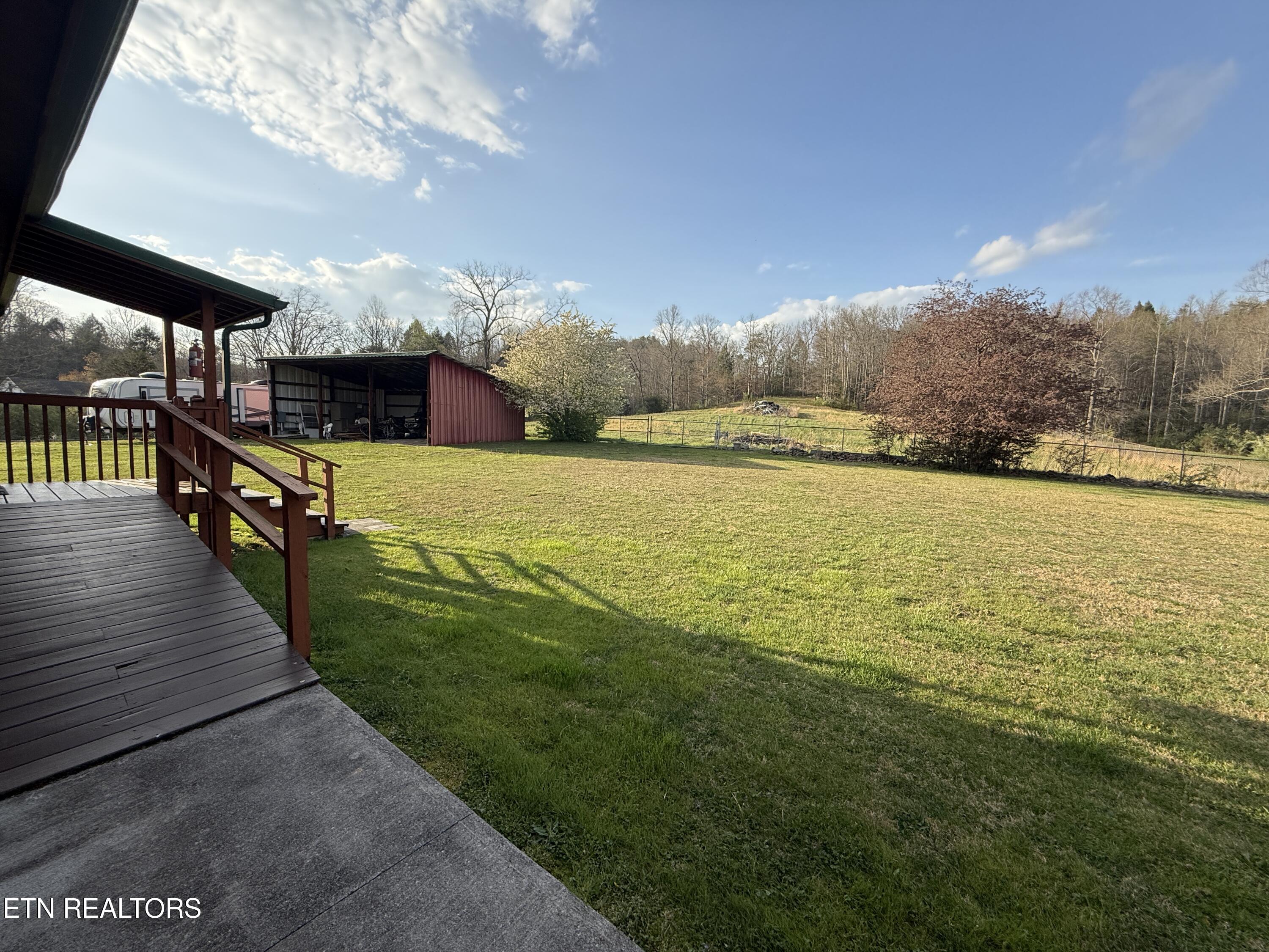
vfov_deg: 85.7
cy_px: 476
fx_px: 513
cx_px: 634
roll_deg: -2.1
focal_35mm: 14
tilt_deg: -5.1
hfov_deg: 102.1
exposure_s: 1/864
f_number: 2.2
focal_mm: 2.22
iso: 64
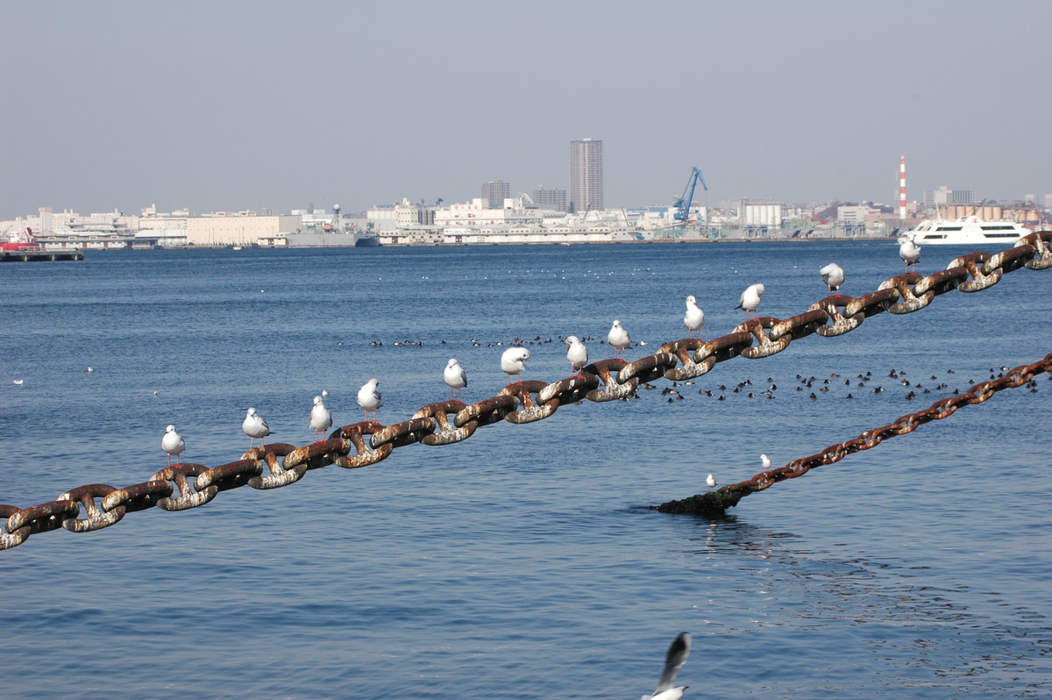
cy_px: 350
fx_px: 3504
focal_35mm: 120
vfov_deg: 11.4
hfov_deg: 17.1
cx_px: 526
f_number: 10
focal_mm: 80
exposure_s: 1/400
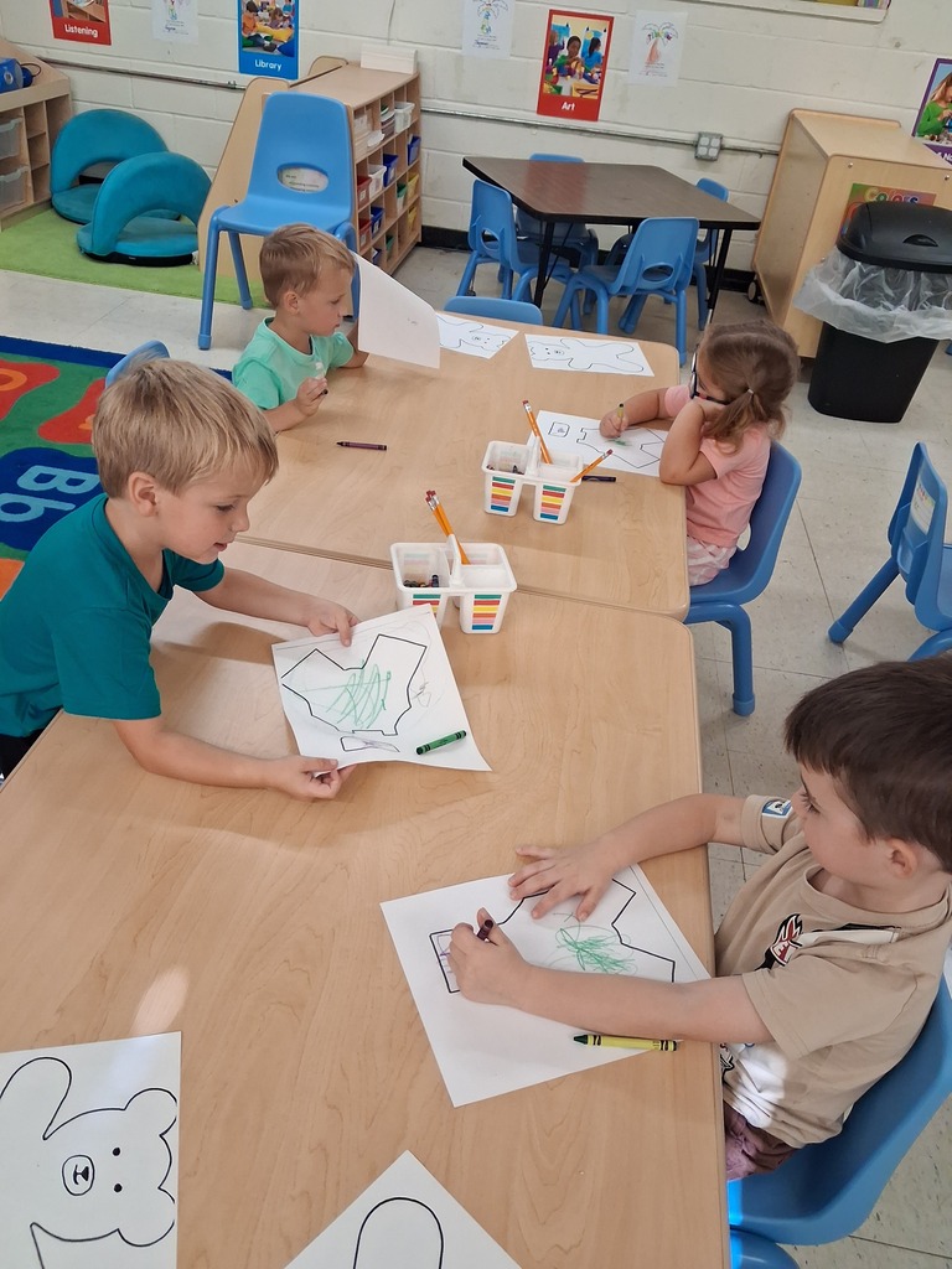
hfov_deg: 51.4
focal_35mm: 27
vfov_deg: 65.3
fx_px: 990
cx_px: 476
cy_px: 634
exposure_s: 1/120
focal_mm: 4
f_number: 1.8
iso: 400
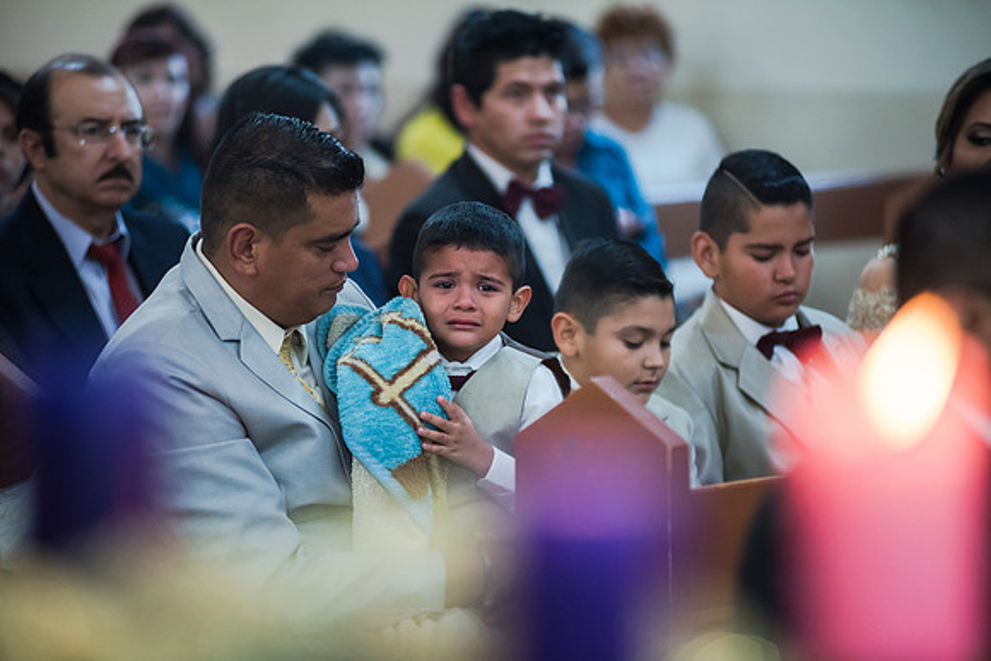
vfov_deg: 6.9
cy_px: 330
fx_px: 5507
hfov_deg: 10.3
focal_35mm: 200
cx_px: 496
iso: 1600
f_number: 2.8
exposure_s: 1/200
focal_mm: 200
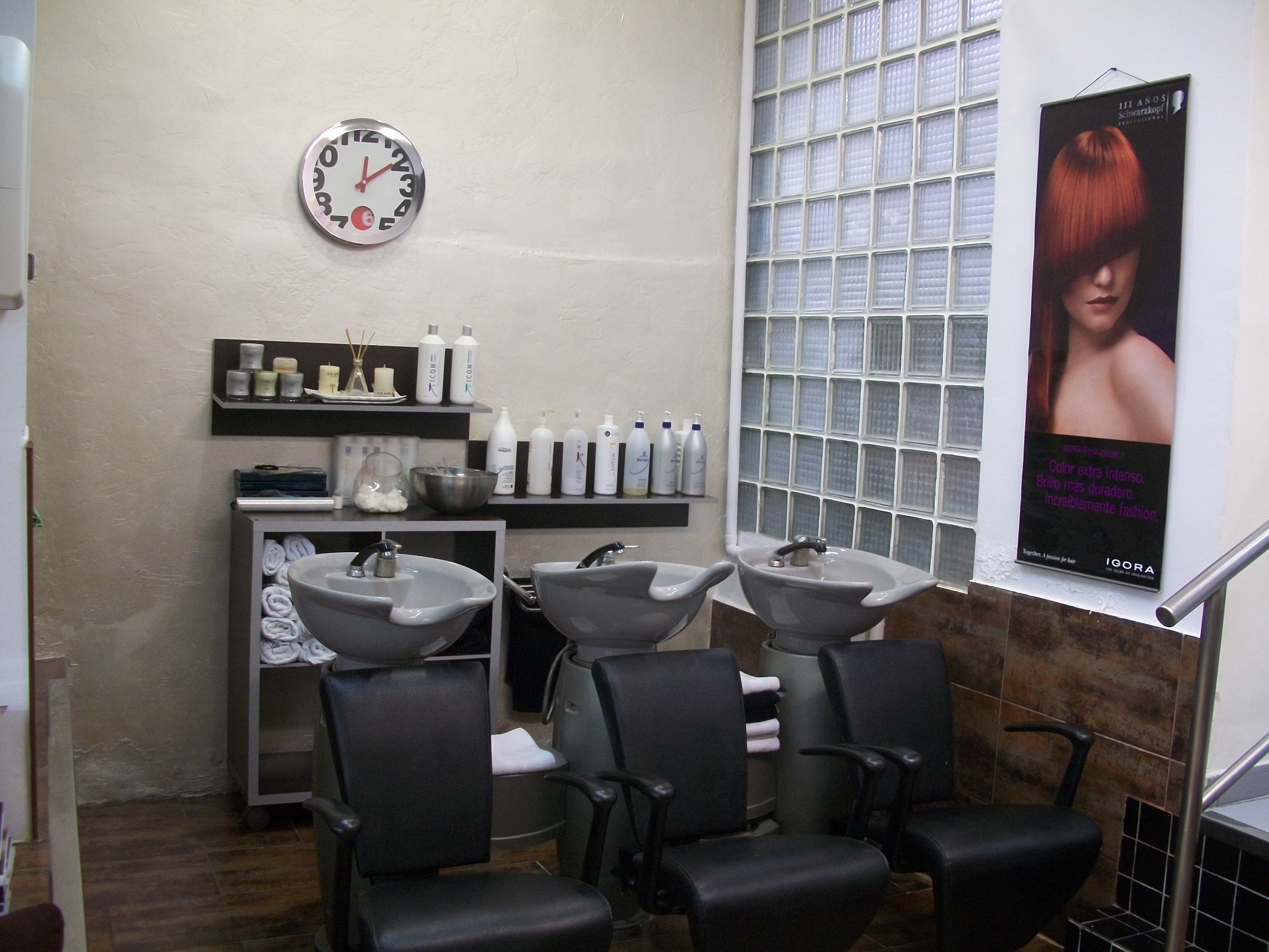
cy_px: 476
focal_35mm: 35
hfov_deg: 52.6
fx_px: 1283
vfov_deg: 40.7
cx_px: 634
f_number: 3.1
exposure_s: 1/10
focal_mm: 6.3
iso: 160
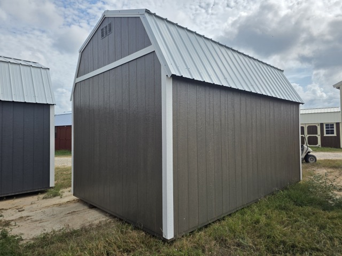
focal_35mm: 23
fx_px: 227
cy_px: 128
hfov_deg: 73.9
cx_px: 171
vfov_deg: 58.9
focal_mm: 6.3
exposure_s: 1/7061
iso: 80
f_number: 1.7
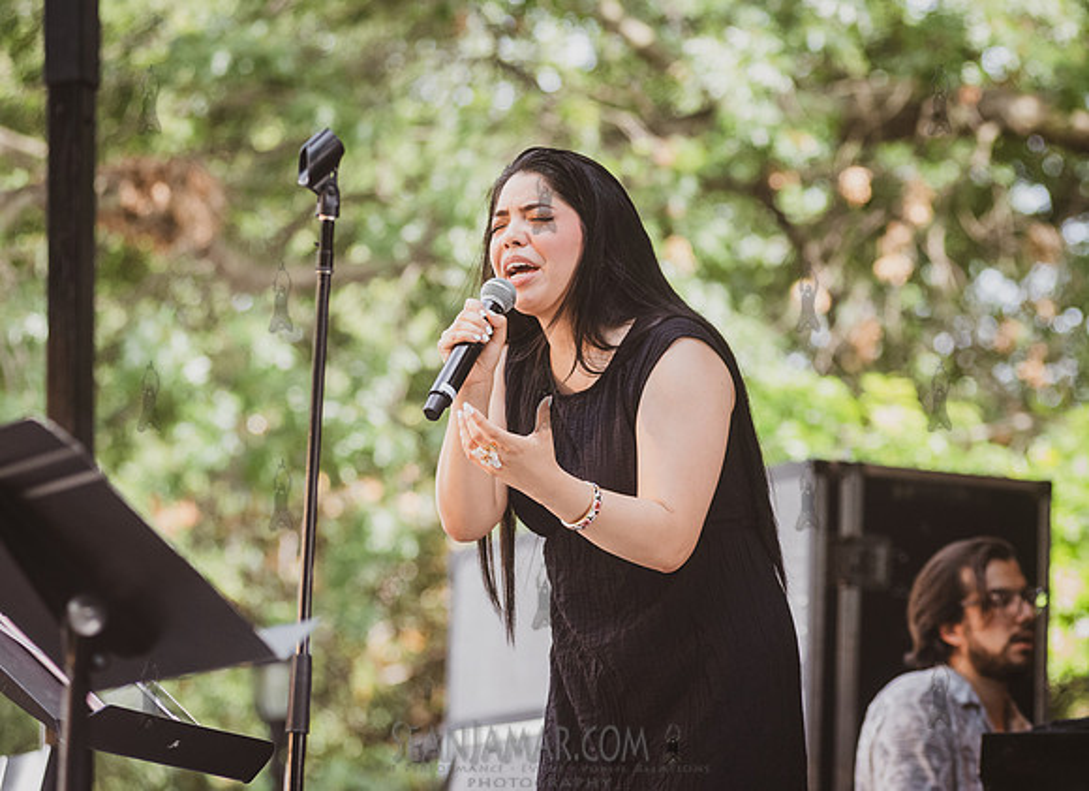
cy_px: 345
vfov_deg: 10.1
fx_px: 4451
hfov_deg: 13.9
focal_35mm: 143
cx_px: 642
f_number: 4
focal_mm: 120
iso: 2500
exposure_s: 1/1600
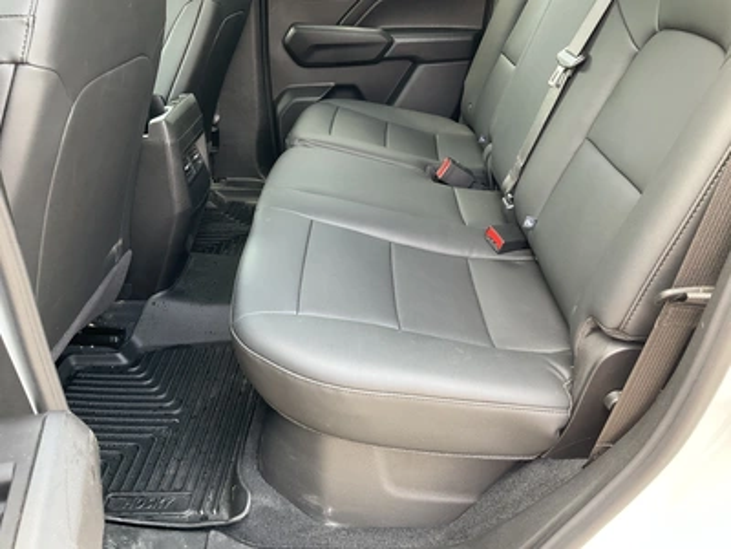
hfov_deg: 61.7
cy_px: 274
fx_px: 612
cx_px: 366
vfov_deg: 48.2
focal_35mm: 29
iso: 64
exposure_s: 1/77
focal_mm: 3
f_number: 1.8
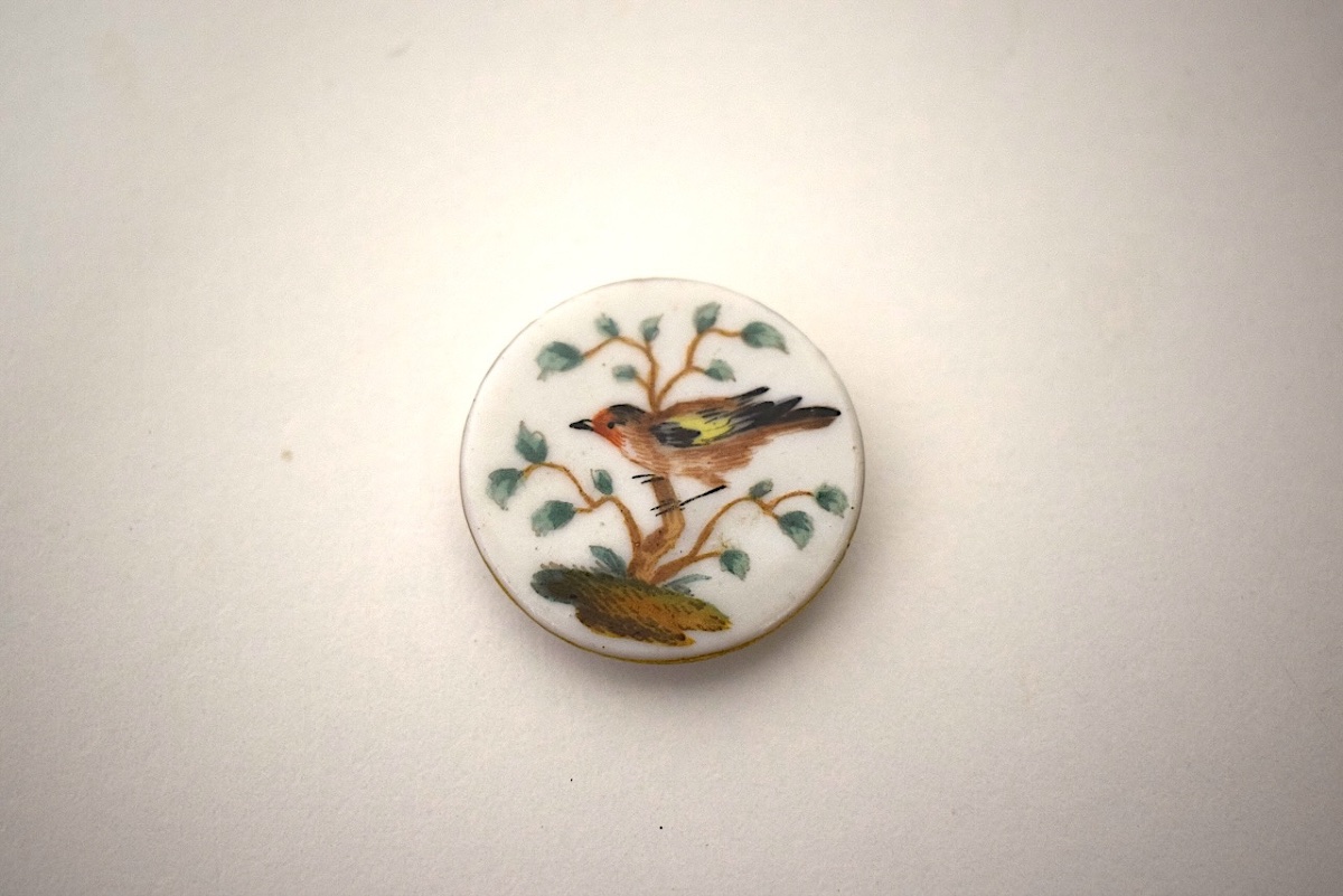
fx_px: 1903
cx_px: 672
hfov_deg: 38.9
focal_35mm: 51
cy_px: 448
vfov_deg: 26.5
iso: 500
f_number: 4.5
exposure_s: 1/60
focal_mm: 34
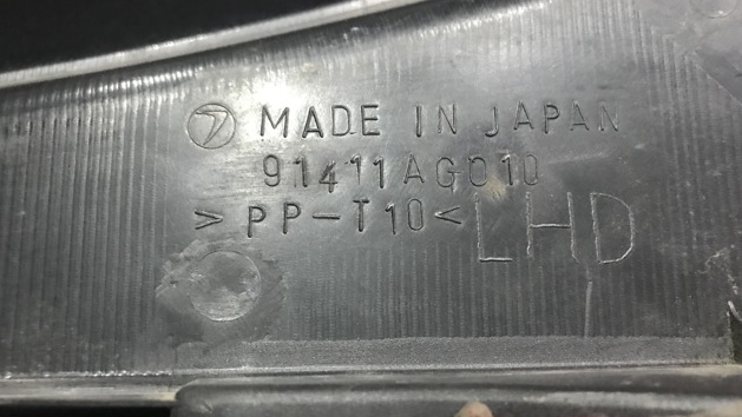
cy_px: 221
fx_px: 610
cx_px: 376
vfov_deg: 37.8
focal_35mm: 31
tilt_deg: -72.5
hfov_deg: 62.6
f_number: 1.8
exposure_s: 1/7
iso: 80
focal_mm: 3.99
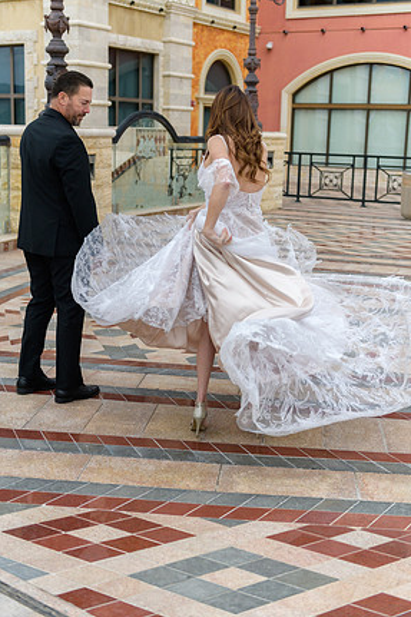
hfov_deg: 28.6
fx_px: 805
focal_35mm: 47
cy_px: 298
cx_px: 213
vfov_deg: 41.9
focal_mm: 45
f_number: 2.8
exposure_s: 1/3200
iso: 400
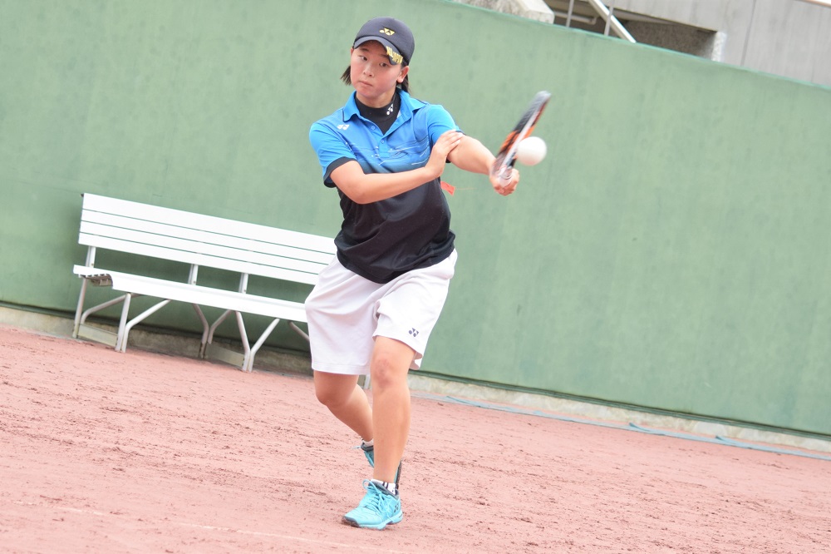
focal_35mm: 105
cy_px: 277
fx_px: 2423
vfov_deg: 13.0
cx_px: 416
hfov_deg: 19.5
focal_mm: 70
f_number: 4.5
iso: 640
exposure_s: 1/1600
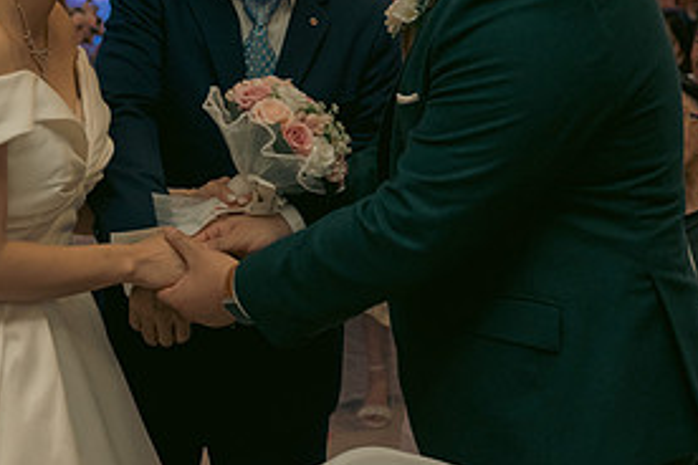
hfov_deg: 24.2
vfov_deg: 16.1
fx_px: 1629
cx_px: 316
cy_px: 92
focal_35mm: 84
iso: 2500
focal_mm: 40
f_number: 3.5
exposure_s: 1/160
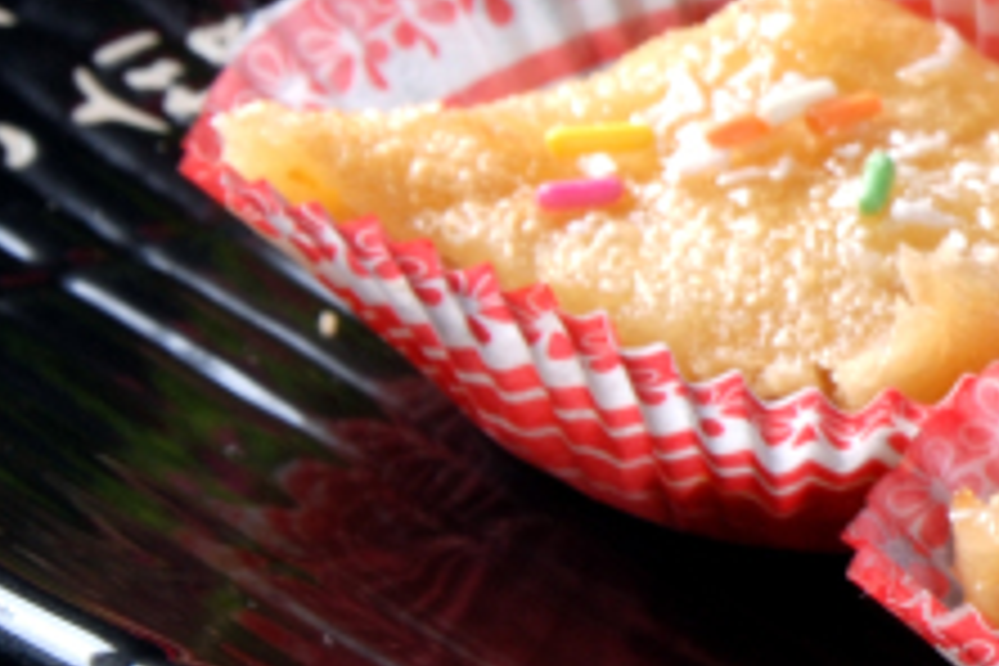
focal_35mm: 381
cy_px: 268
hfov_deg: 5.3
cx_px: 1845
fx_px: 10581
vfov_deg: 3.6
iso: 100
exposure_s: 1/125
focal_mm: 55
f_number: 13
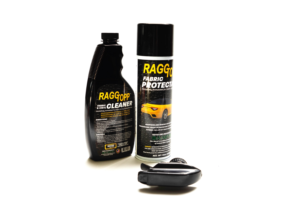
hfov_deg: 44.5
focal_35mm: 44
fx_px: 367
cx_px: 150
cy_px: 100
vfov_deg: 30.5
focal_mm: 44
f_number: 5.6
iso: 100
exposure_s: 1/200
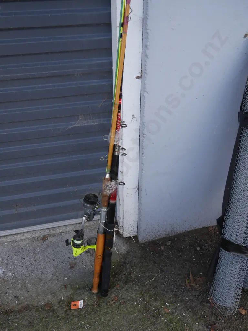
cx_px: 124
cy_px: 166
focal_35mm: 32
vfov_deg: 56.8
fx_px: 306
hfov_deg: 44.2
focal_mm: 16
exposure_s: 1/125
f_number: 3.6
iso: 200
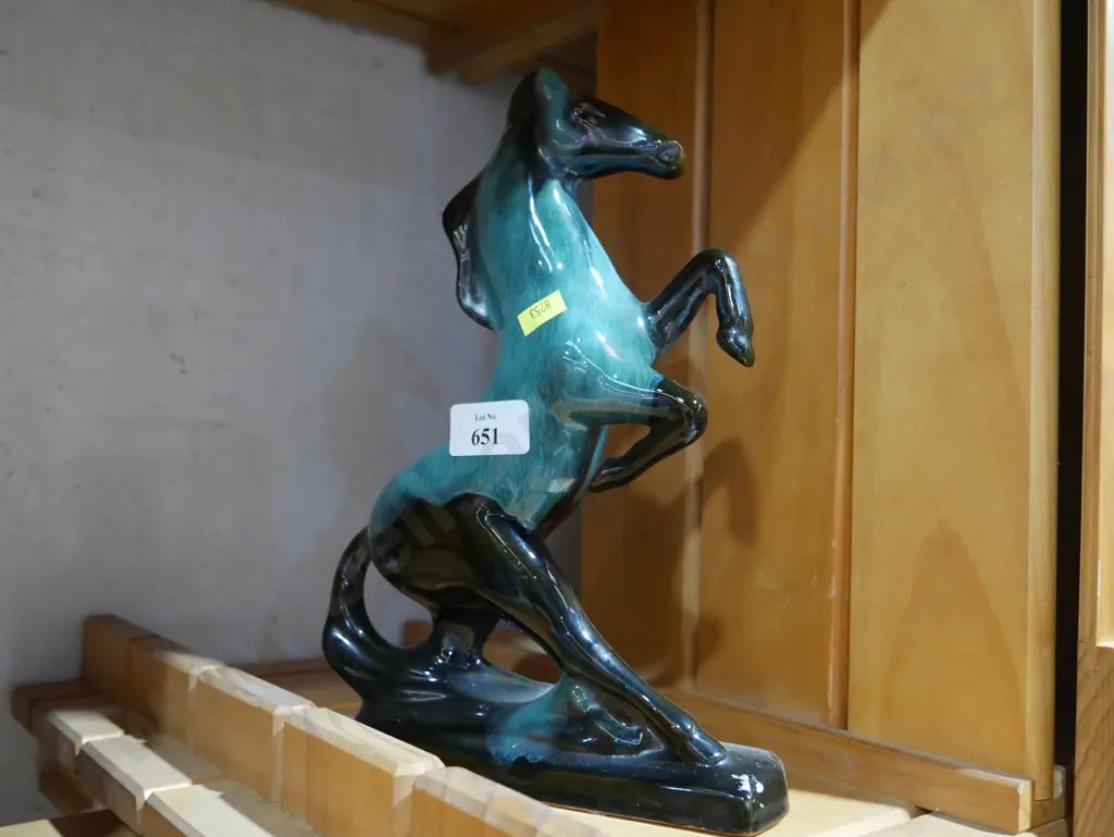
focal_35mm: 34
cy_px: 418
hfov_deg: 53.9
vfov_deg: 41.8
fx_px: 1095
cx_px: 557
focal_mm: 17
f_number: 4
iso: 1600
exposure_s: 1/60
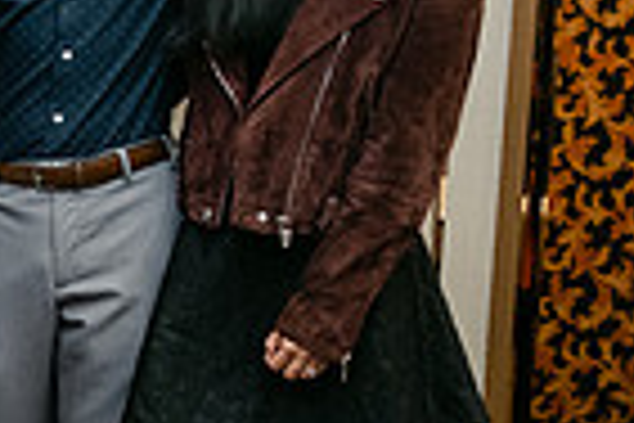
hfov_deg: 15.9
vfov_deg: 13.8
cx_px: -647
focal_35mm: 99
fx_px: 1743
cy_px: 254
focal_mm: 16
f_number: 2.8
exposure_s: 1/125
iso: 800
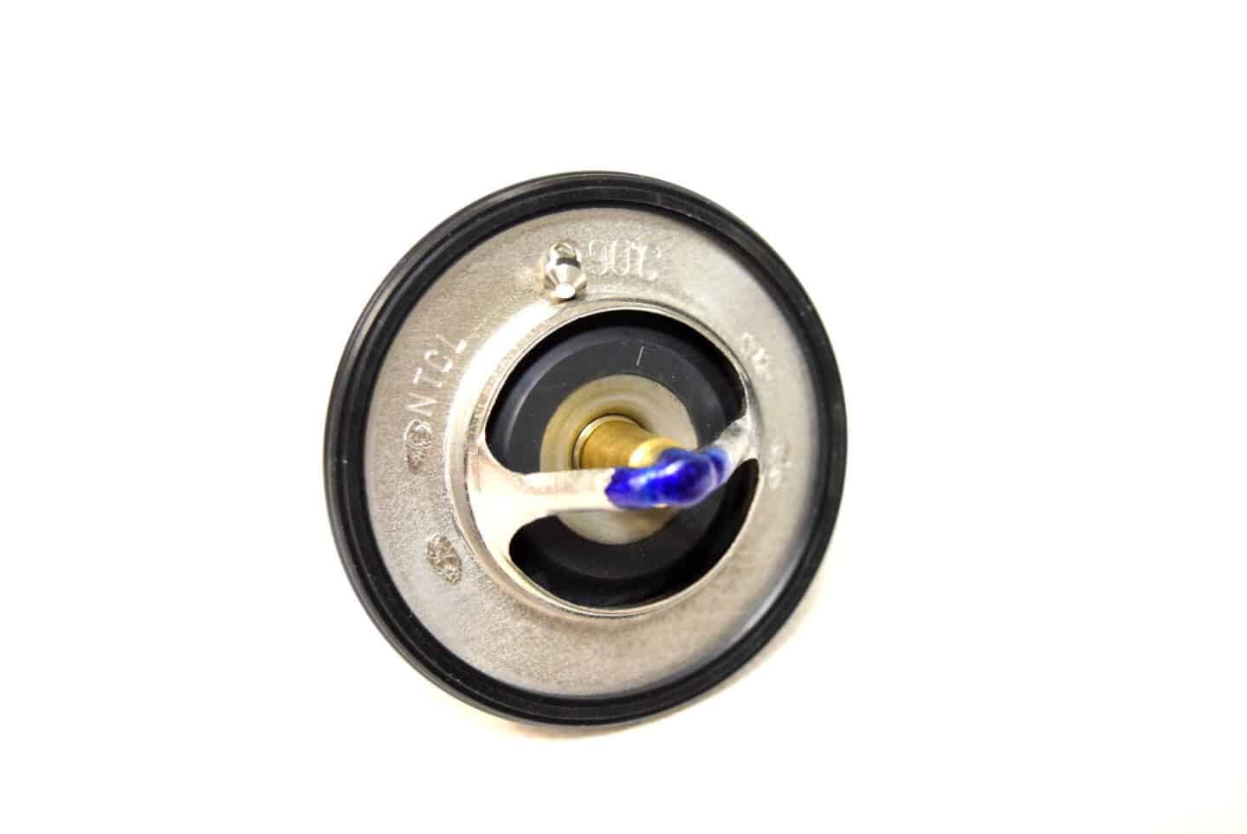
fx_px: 1664
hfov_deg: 41.1
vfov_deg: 28.1
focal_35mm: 48
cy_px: 417
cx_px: 624
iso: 2000
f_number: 4.5
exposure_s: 1/60
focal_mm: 32
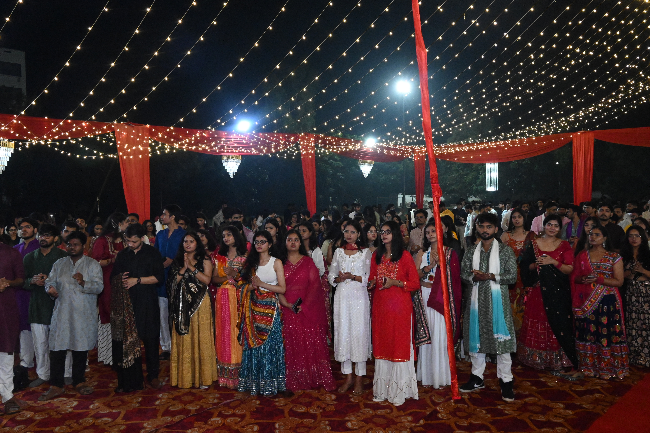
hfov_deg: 58.3
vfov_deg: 40.8
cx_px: 325
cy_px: 216
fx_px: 582
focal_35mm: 32
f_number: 7.1
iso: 6400
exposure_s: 1/125
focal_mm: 21.5
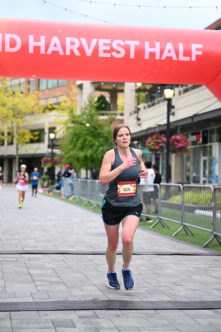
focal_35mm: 70
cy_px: 166
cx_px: 110
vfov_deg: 28.8
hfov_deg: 19.5
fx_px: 644
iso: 640
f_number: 2.8
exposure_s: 1/2000
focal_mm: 70
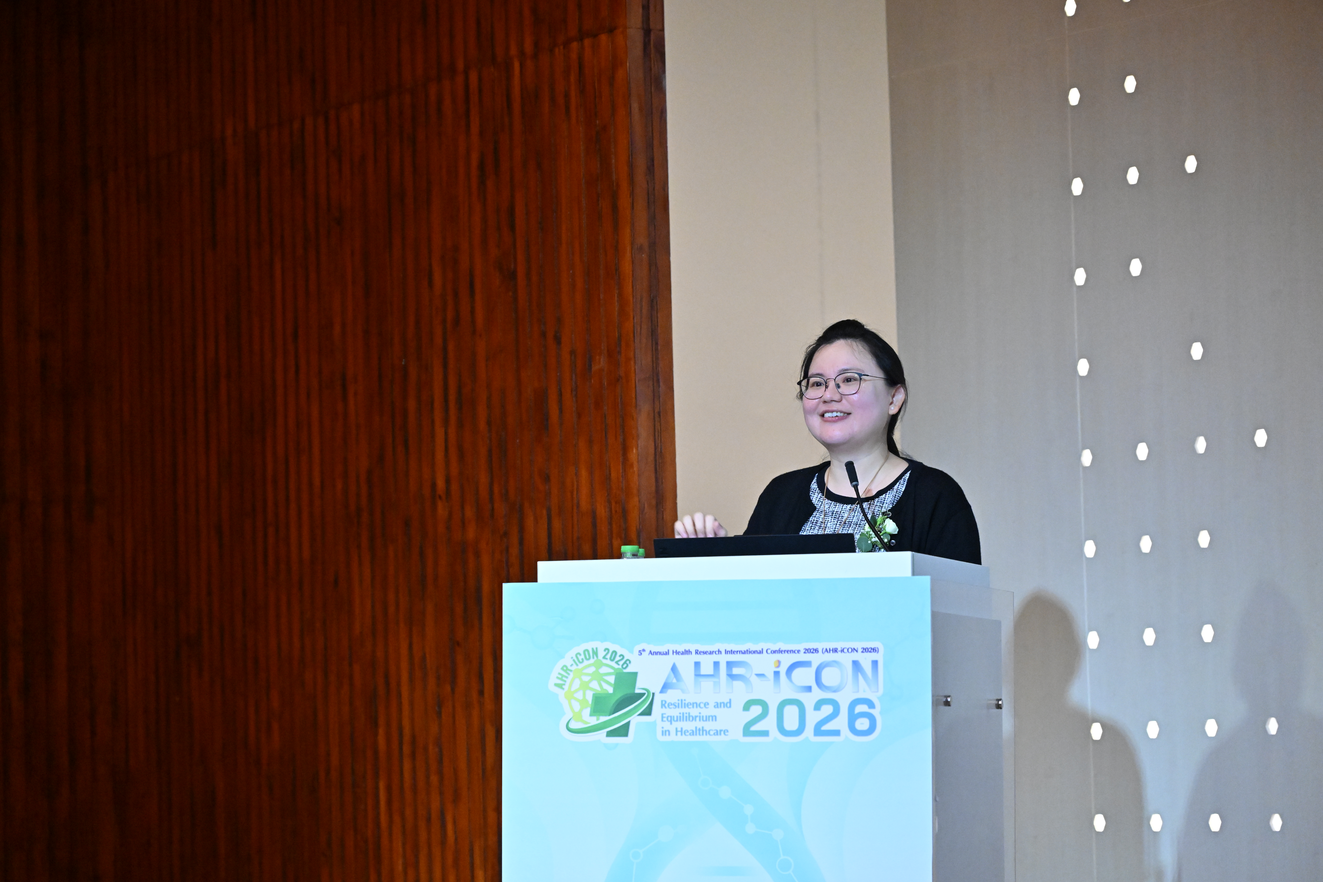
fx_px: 4410
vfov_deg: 11.4
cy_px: 441
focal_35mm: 120
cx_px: 662
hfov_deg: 17.1
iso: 6400
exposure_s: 1/250
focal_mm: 120
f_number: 4.5
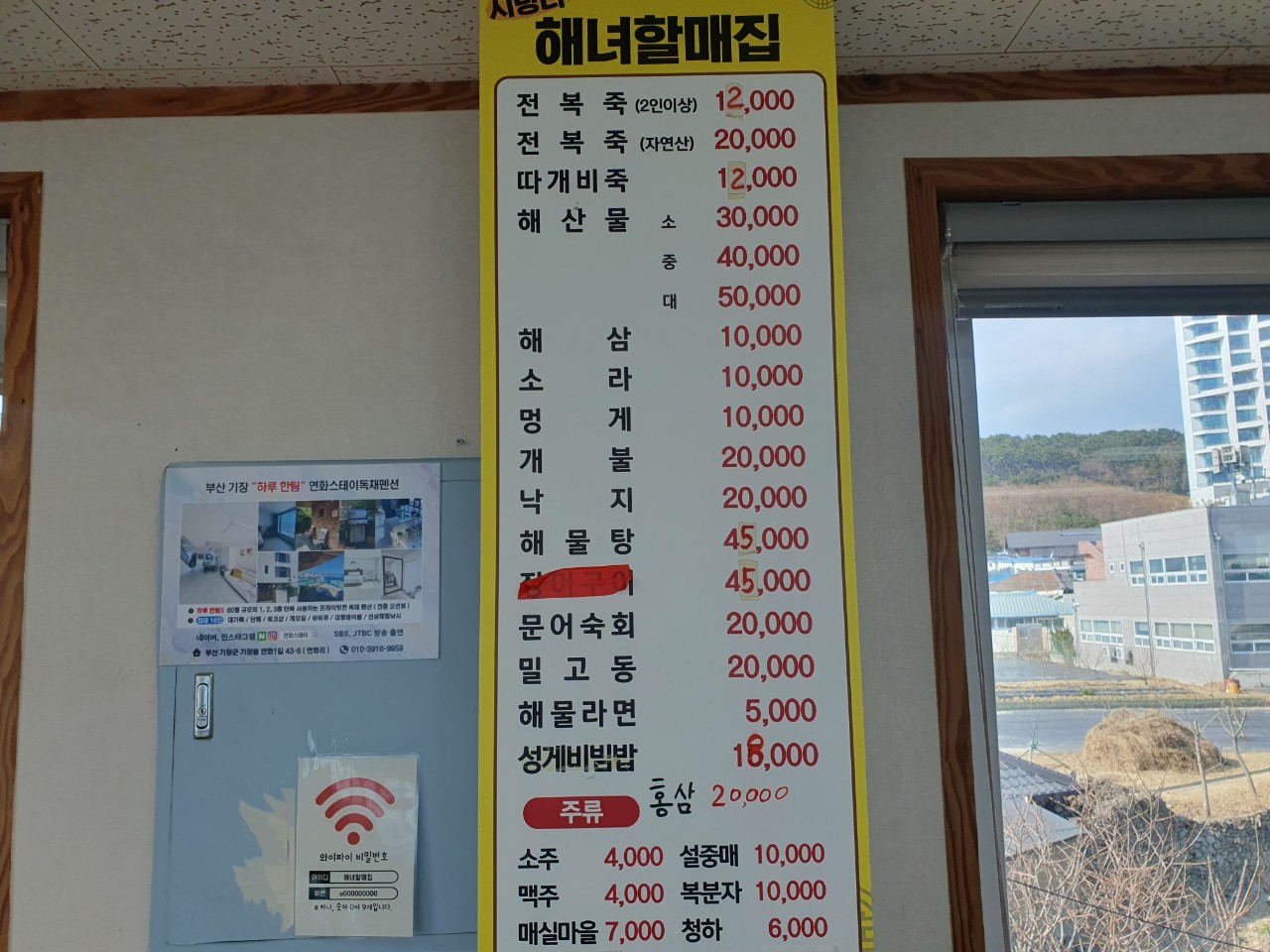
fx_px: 954
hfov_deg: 67.3
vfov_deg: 53.1
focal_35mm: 26
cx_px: 635
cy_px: 476
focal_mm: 4.32
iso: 50
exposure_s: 1/357
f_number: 2.4
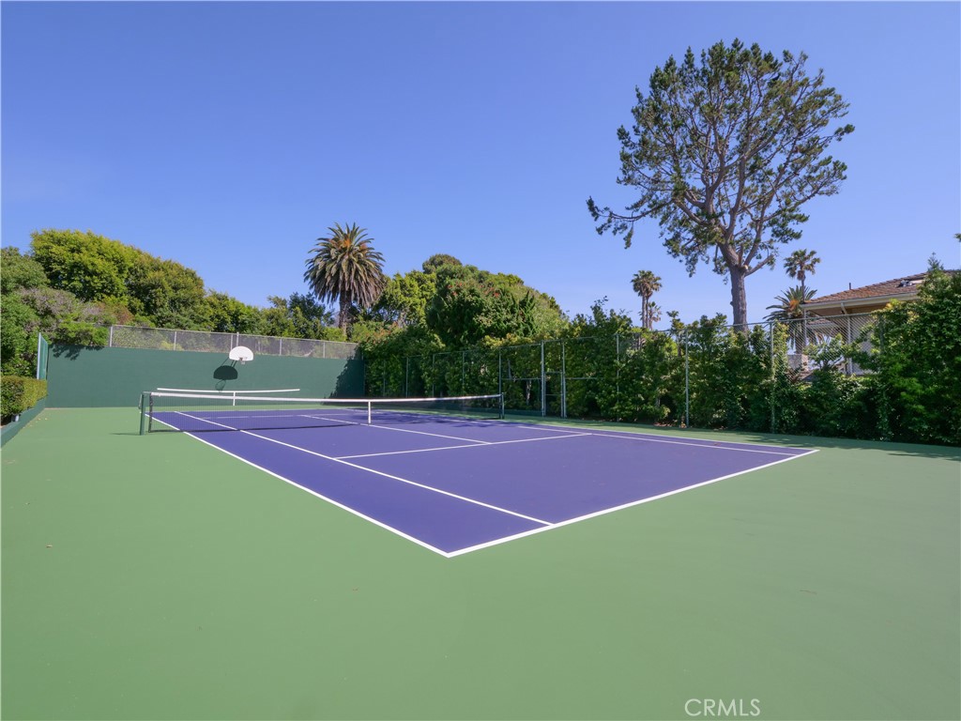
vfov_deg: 78.1
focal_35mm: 16
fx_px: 444
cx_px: 480
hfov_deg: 94.5
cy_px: 360
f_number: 14
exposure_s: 1/125
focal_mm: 8
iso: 250
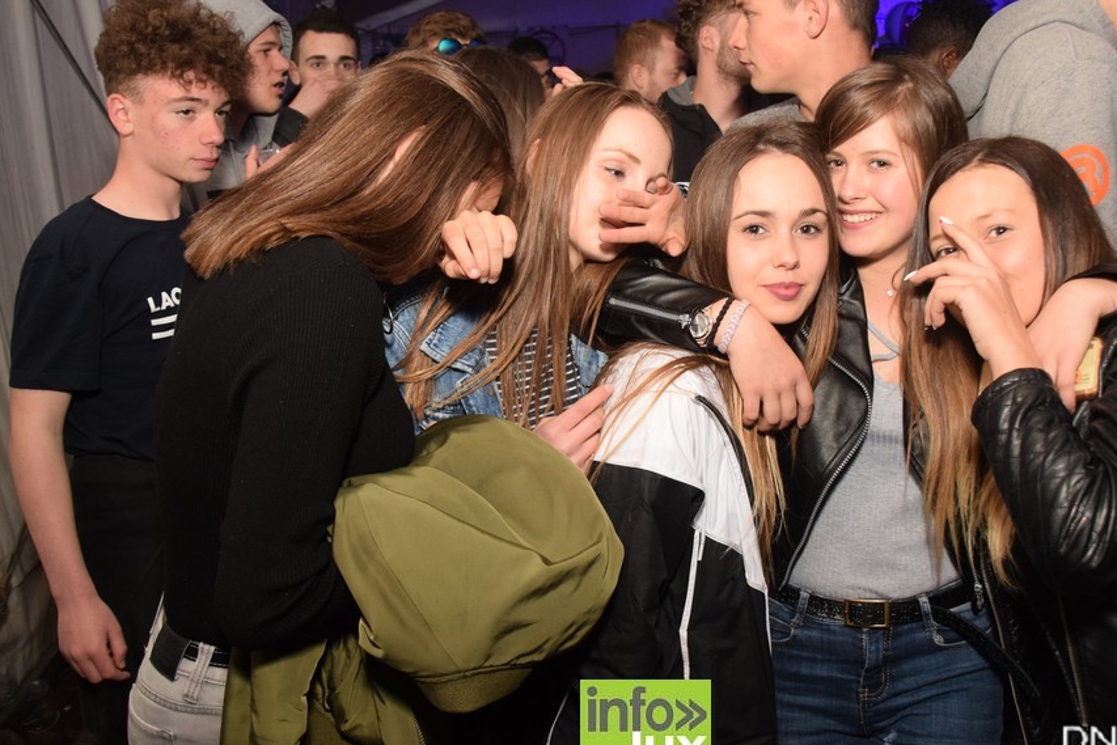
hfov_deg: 58.4
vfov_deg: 41.1
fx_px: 993
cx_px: 646
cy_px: 344
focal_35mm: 32
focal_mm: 18
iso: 1600
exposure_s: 1/50
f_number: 3.5
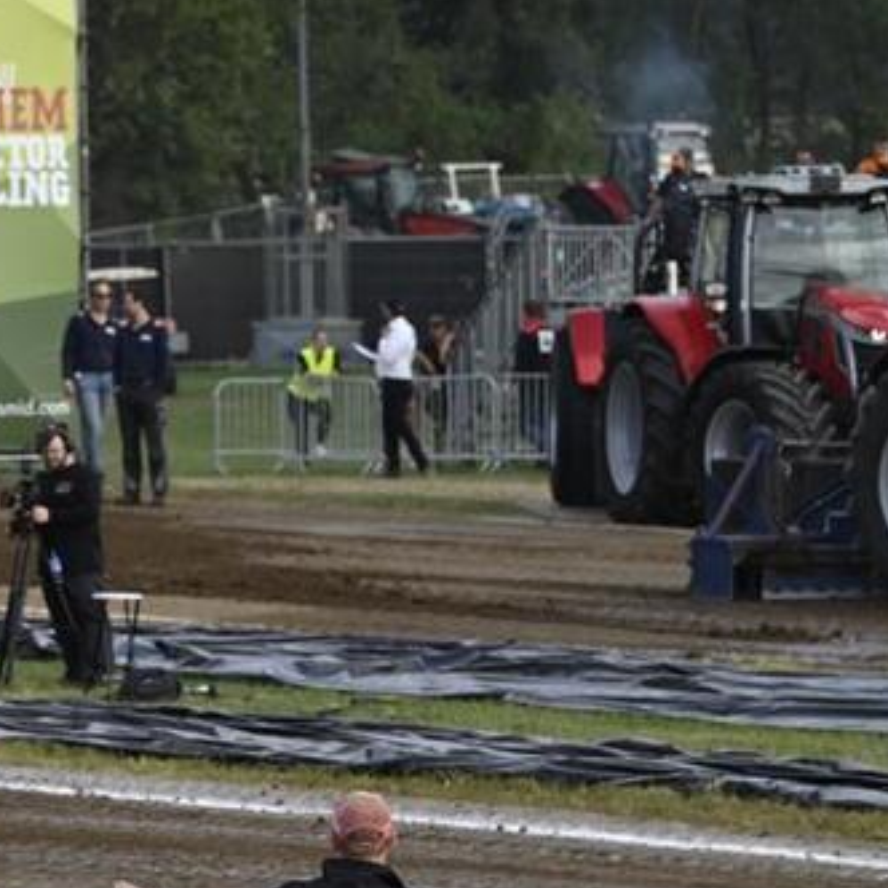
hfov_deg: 4.6
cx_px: -294
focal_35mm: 381
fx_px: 11058
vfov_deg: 4.6
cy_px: 389
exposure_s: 1/640
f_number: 4.8
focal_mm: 150
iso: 320
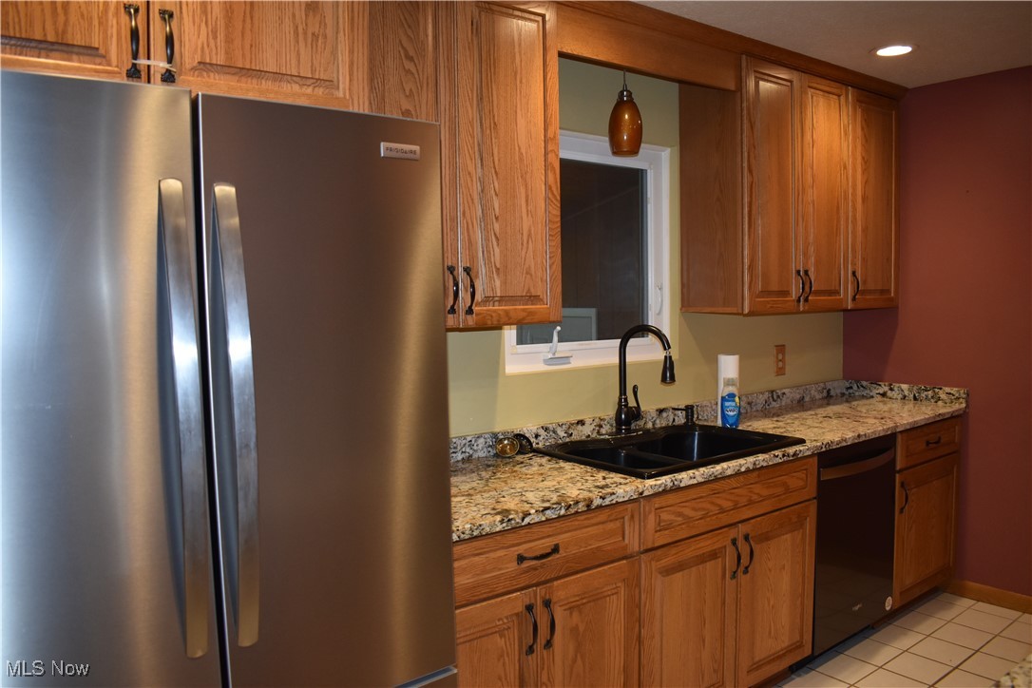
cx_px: 516
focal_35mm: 27
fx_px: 774
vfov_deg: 47.9
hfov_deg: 67.4
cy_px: 344
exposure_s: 1/125
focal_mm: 18
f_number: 3.5
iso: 1000
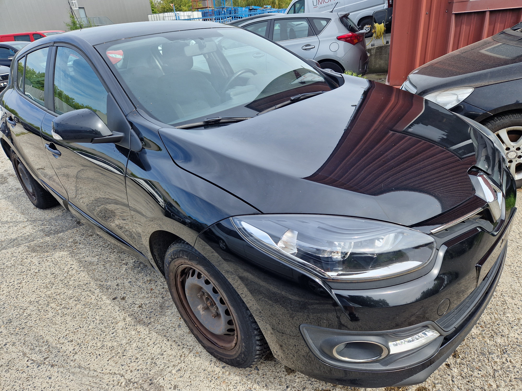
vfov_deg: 58.9
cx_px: 261
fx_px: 347
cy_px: 196
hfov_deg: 73.9
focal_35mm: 23
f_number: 1.8
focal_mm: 5.4
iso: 50
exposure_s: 1/594
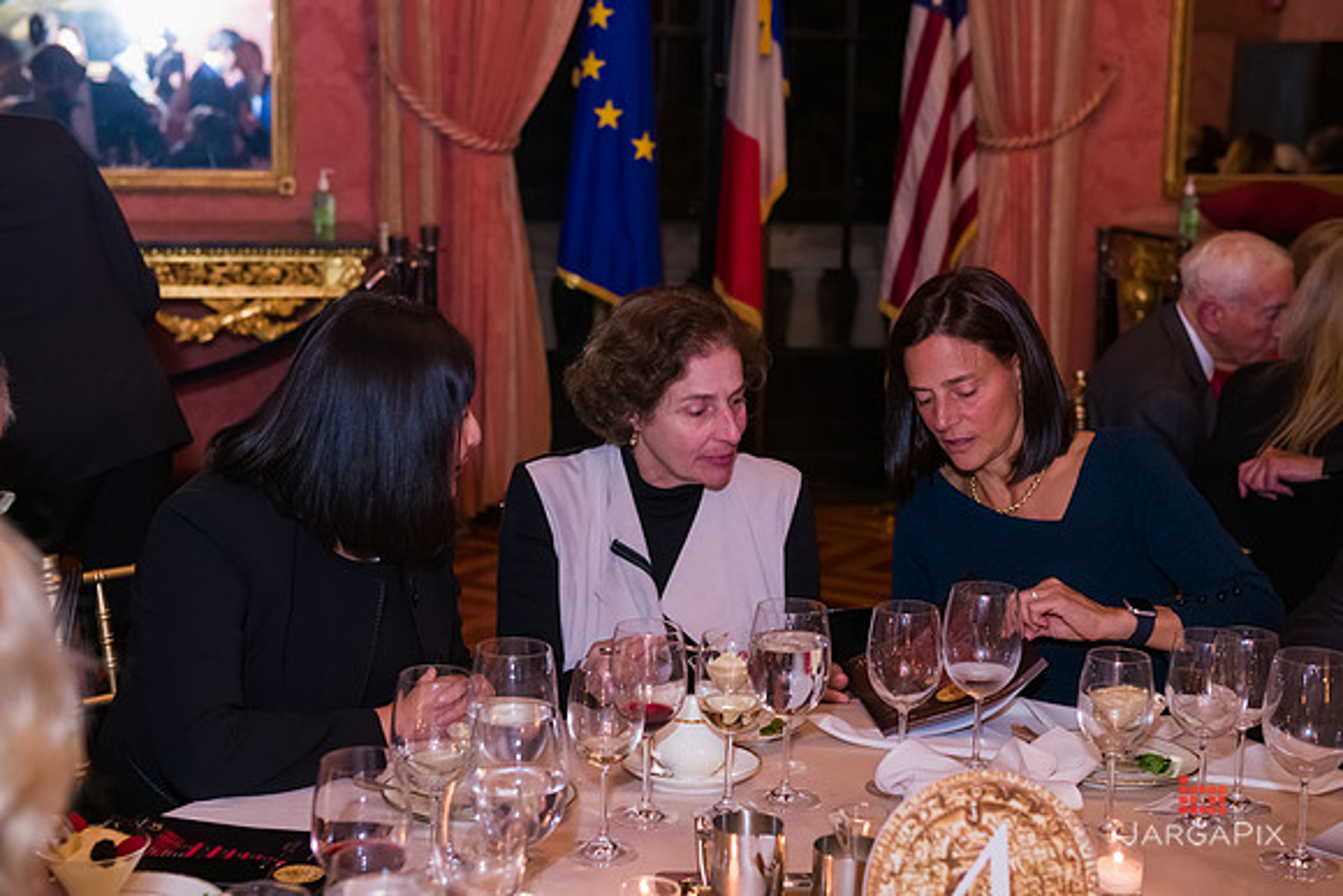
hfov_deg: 34.5
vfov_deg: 23.4
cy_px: 448
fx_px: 2164
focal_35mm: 58
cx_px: 672
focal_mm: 58
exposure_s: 1/80
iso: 3200
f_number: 5
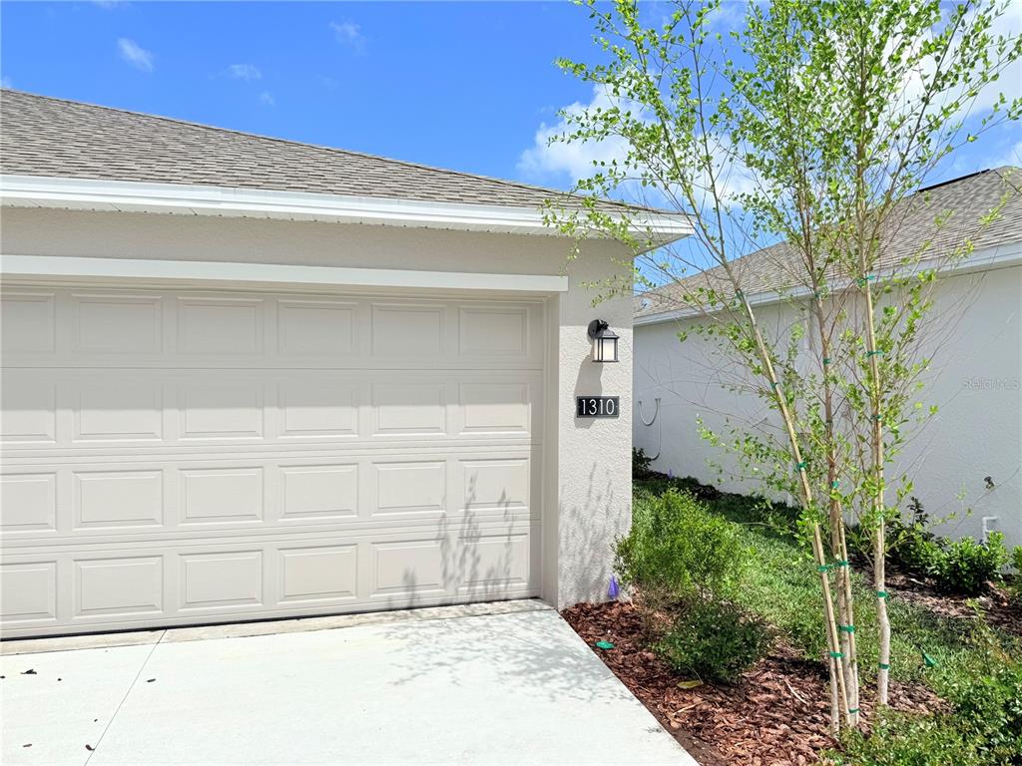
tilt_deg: +1.2
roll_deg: -0.1
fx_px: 709
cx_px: 511
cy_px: 383
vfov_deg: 56.8
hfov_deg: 71.6
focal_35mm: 24
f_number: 1.78
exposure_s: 1/7353
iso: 80
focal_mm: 6.76
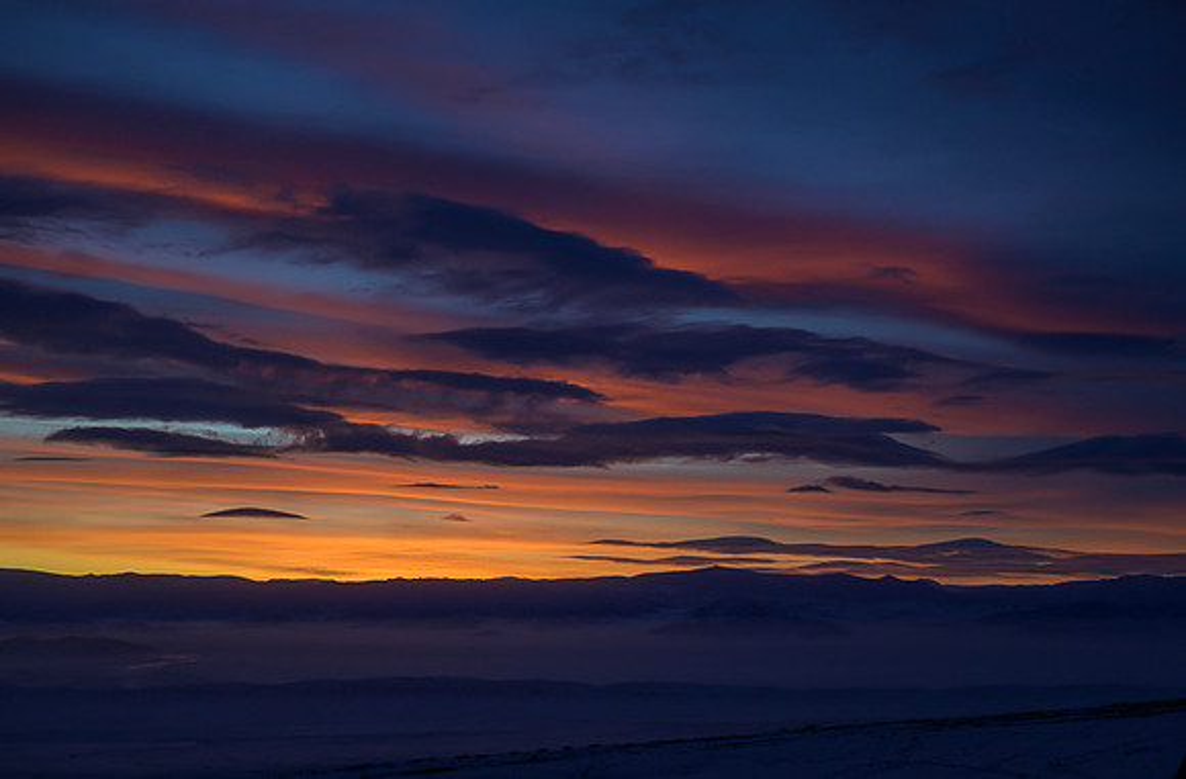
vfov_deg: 23.3
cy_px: 405
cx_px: 607
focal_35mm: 58
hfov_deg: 34.9
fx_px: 1889
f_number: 7.1
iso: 640
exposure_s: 1/500
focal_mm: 56
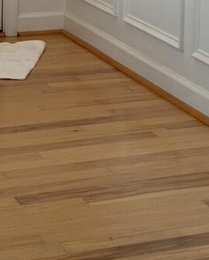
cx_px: 198
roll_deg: -1.7
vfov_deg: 12.1
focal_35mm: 152
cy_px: -122
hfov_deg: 10.1
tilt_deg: -4.3
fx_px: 1174
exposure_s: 1/60
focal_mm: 5.96
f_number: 1.6
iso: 100
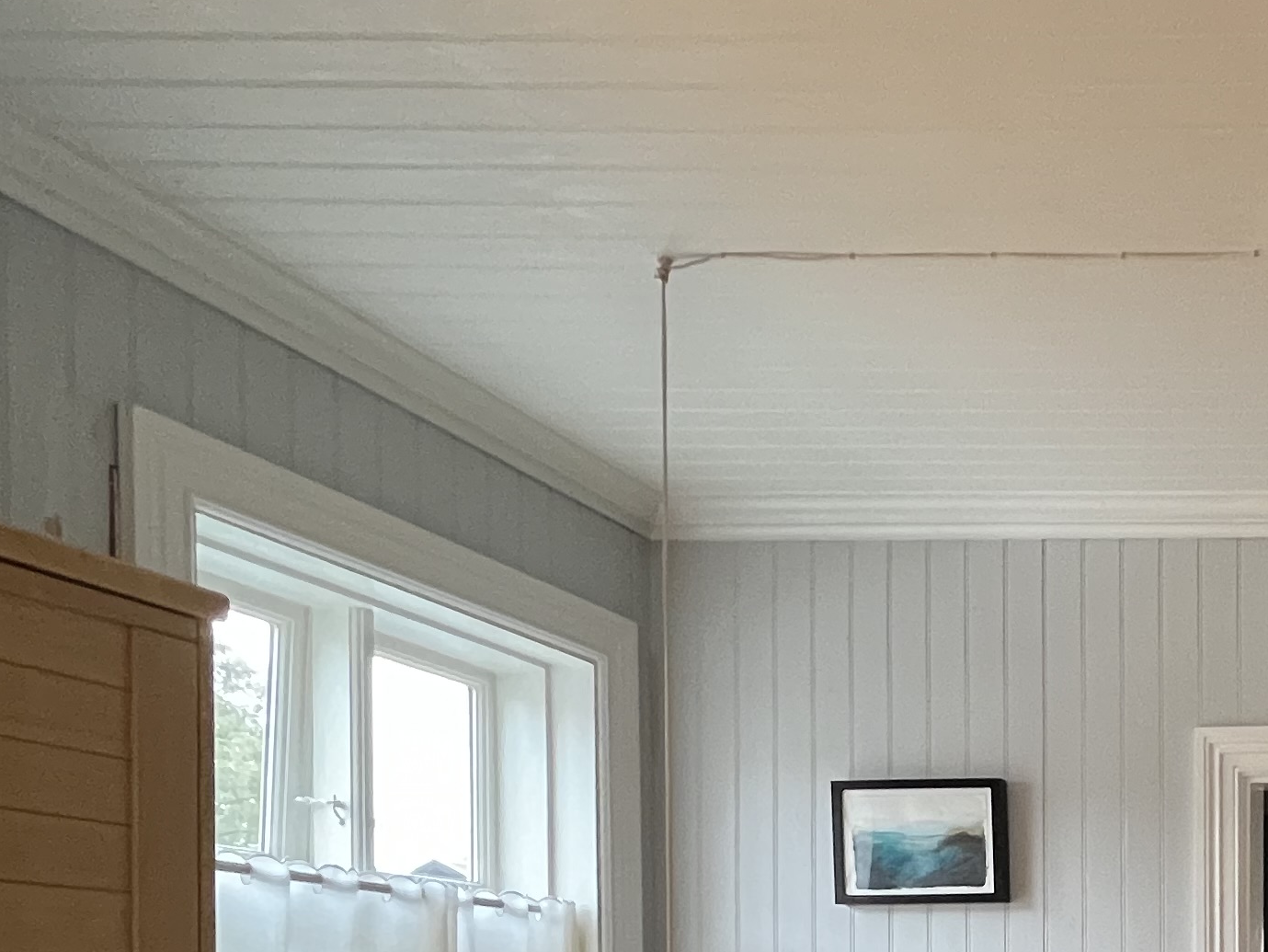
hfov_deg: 37.2
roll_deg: -0.3
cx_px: 1522
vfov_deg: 32.9
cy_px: 1054
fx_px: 1392
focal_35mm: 38
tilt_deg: -1.2
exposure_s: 1/50
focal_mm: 1.57
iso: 400
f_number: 1.8
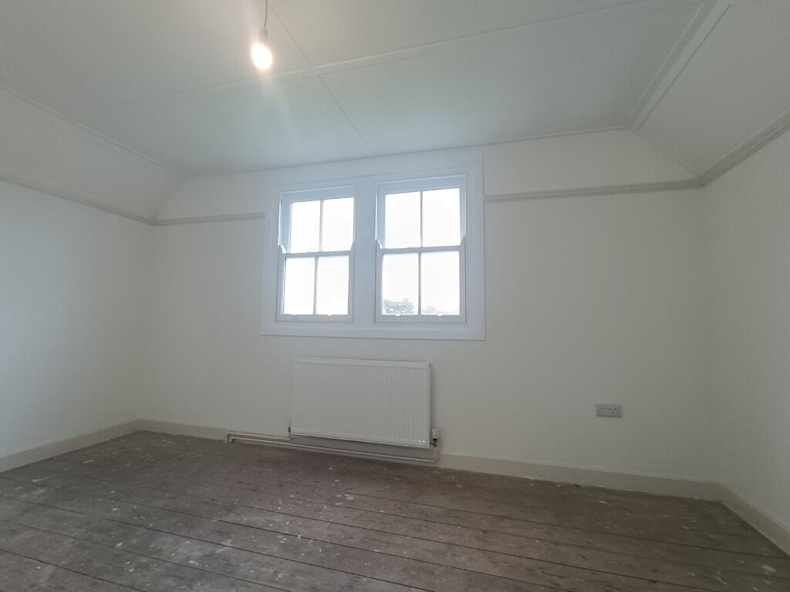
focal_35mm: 16
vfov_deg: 78.1
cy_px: 296
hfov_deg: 94.5
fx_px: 365
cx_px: 395
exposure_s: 1/50
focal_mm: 1.66
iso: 181
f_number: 2.2
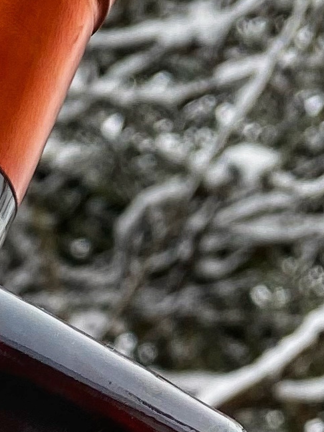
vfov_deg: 11.2
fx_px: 2022
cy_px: 827
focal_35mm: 162
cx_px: -459
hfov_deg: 8.4
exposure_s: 1/255
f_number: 1.8
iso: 32
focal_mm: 4.25
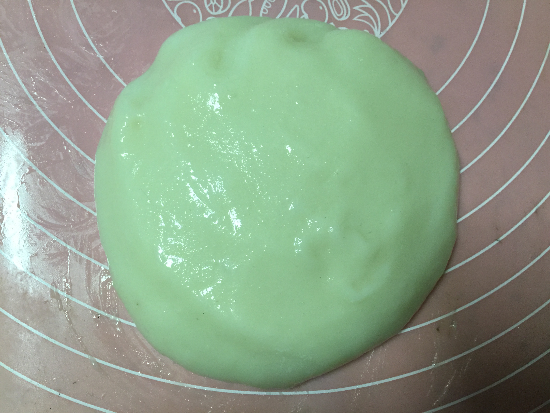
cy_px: 206
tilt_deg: -81.0
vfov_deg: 48.2
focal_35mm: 29
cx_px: 275
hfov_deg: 61.7
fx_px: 461
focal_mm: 4.15
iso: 80
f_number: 2.2
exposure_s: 1/33
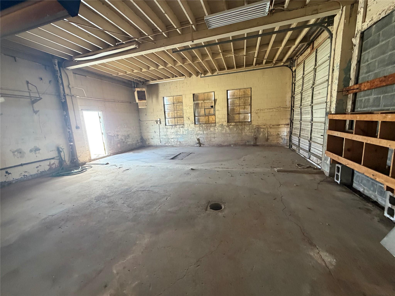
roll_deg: +4.4
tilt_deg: -9.7
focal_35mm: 14
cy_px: 148
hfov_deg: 102.1
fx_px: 160
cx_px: 198
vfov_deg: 85.7
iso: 320
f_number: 2.2
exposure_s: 1/60
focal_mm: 2.22
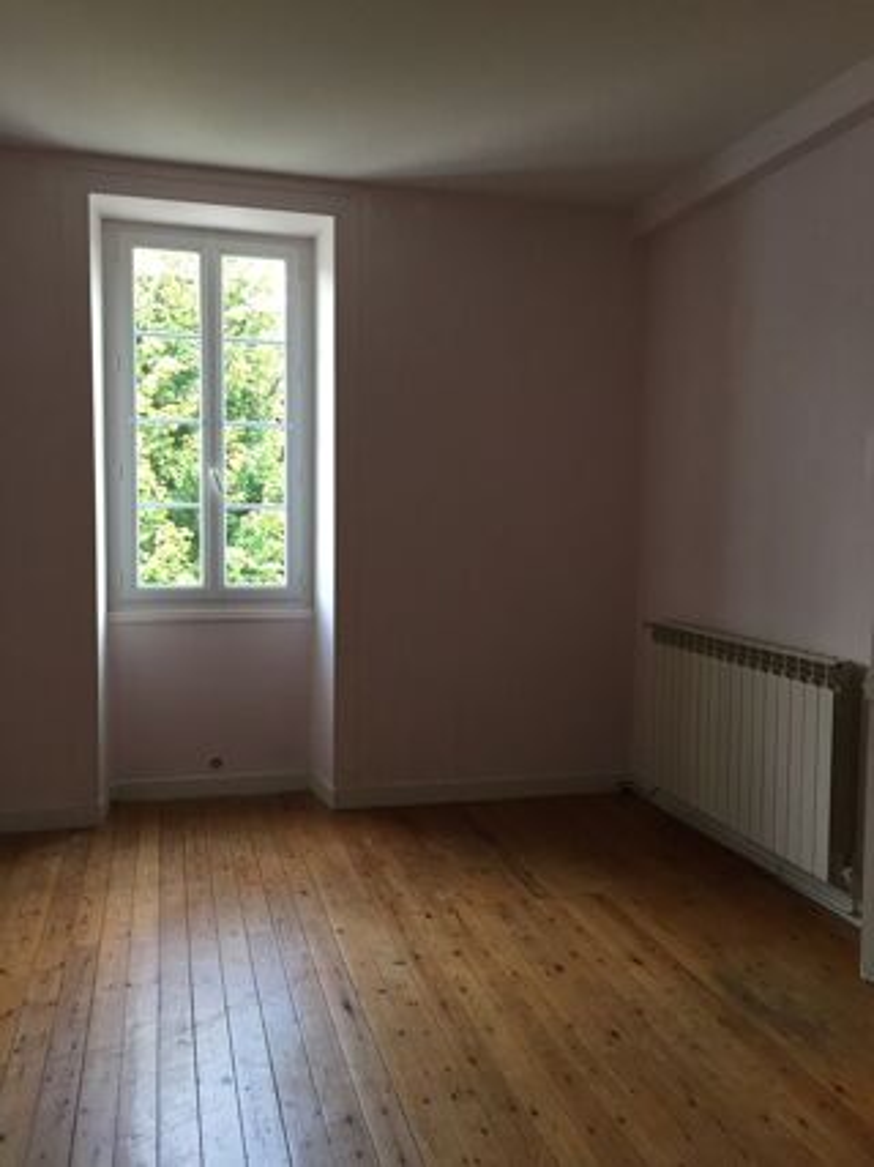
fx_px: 977
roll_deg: -0.4
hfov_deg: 48.2
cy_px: 584
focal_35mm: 29
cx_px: 437
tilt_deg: -2.3
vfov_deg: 61.7
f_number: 2.2
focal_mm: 4.15
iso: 64
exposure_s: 1/33
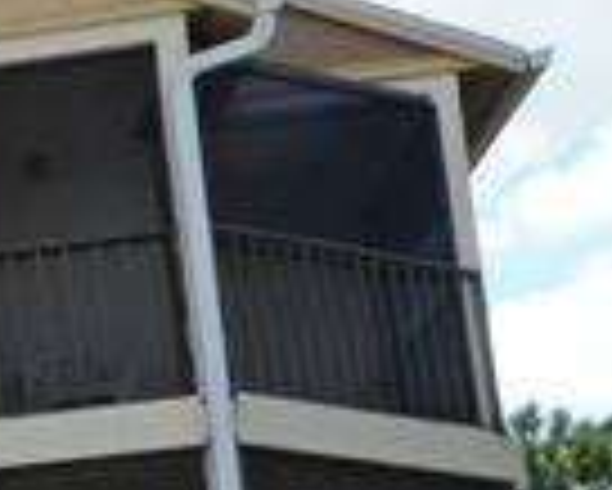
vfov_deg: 11.4
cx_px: -1512
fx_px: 2302
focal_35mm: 127
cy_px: 827
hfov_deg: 9.4
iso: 200
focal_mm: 12
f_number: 14
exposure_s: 1/100
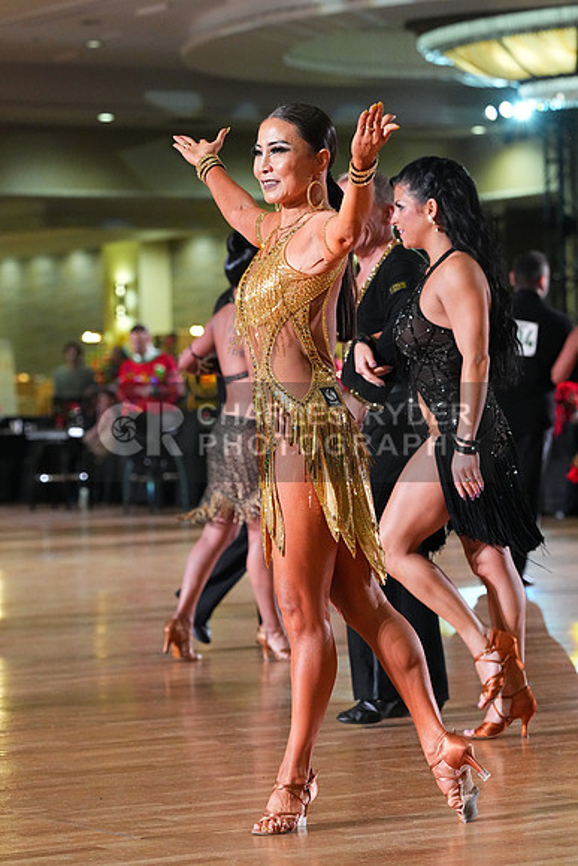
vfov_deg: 16.1
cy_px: 433
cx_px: 289
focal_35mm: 127
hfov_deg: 10.8
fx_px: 3057
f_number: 5
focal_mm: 127
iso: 8000
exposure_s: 1/400
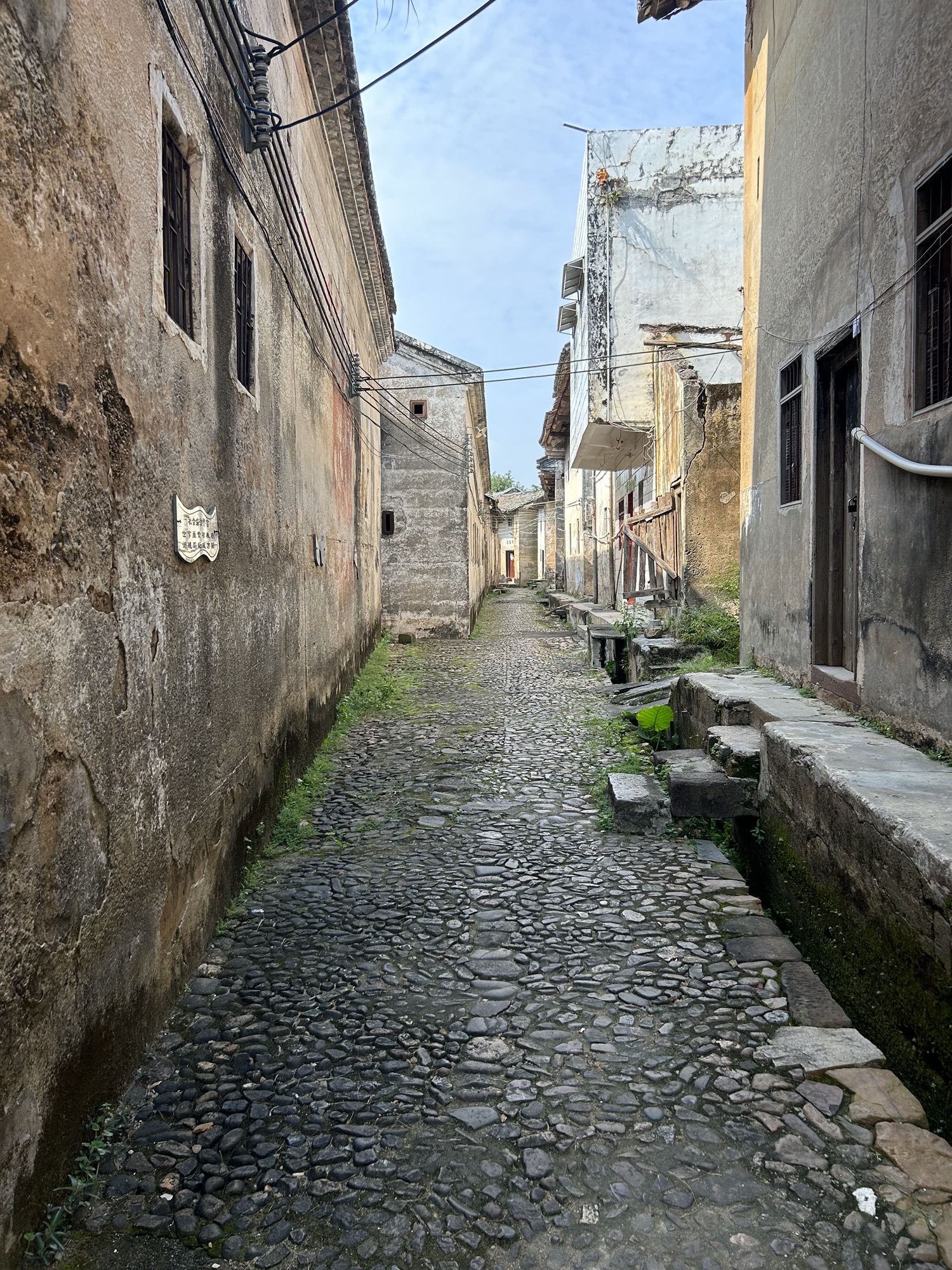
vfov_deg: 67.3
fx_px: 953
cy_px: 635
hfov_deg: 53.1
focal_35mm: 26
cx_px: 476
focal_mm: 5.7
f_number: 1.5
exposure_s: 1/1196
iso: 50
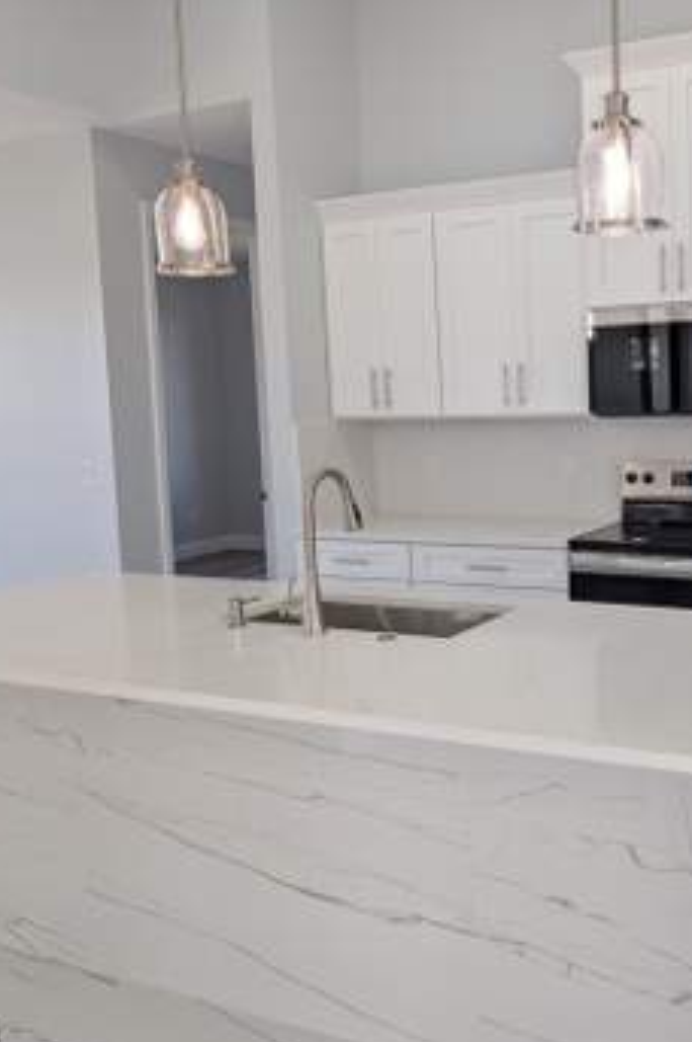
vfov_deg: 54.5
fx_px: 1011
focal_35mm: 35
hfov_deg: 36.0
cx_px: 592
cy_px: 518
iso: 27
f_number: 1.68
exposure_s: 1/237
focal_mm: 6.9
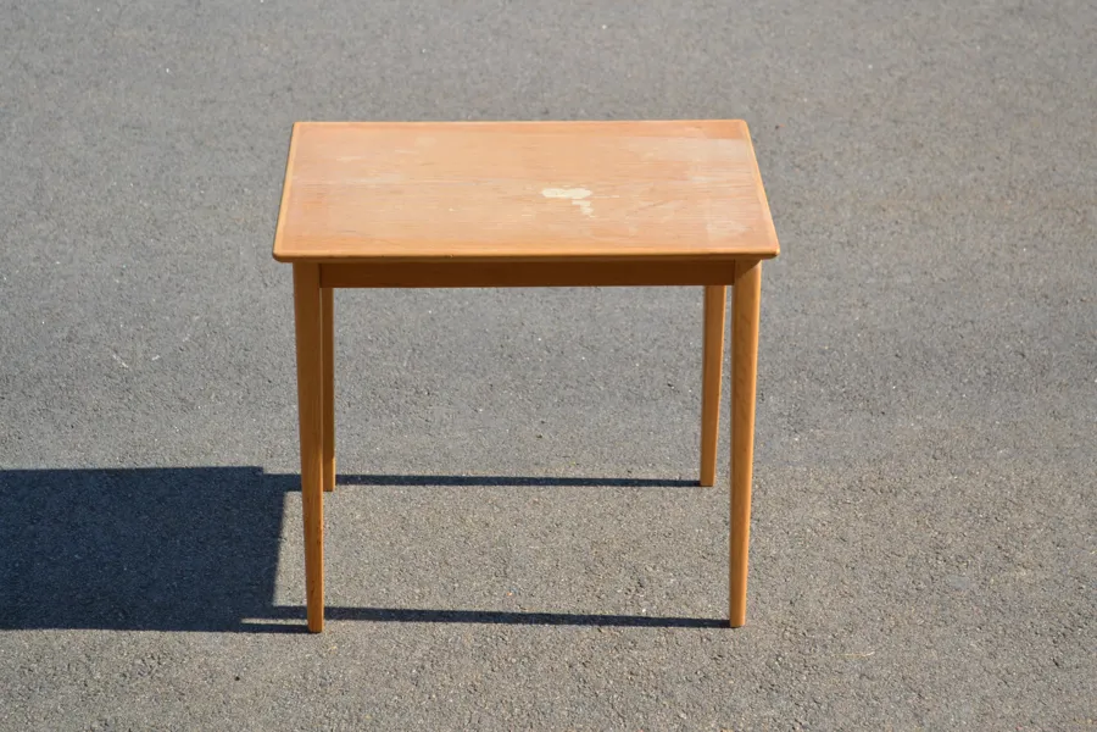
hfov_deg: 24.6
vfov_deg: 16.6
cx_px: 548
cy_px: 366
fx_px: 2514
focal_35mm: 82
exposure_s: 1/200
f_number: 7.1
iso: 100
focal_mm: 55
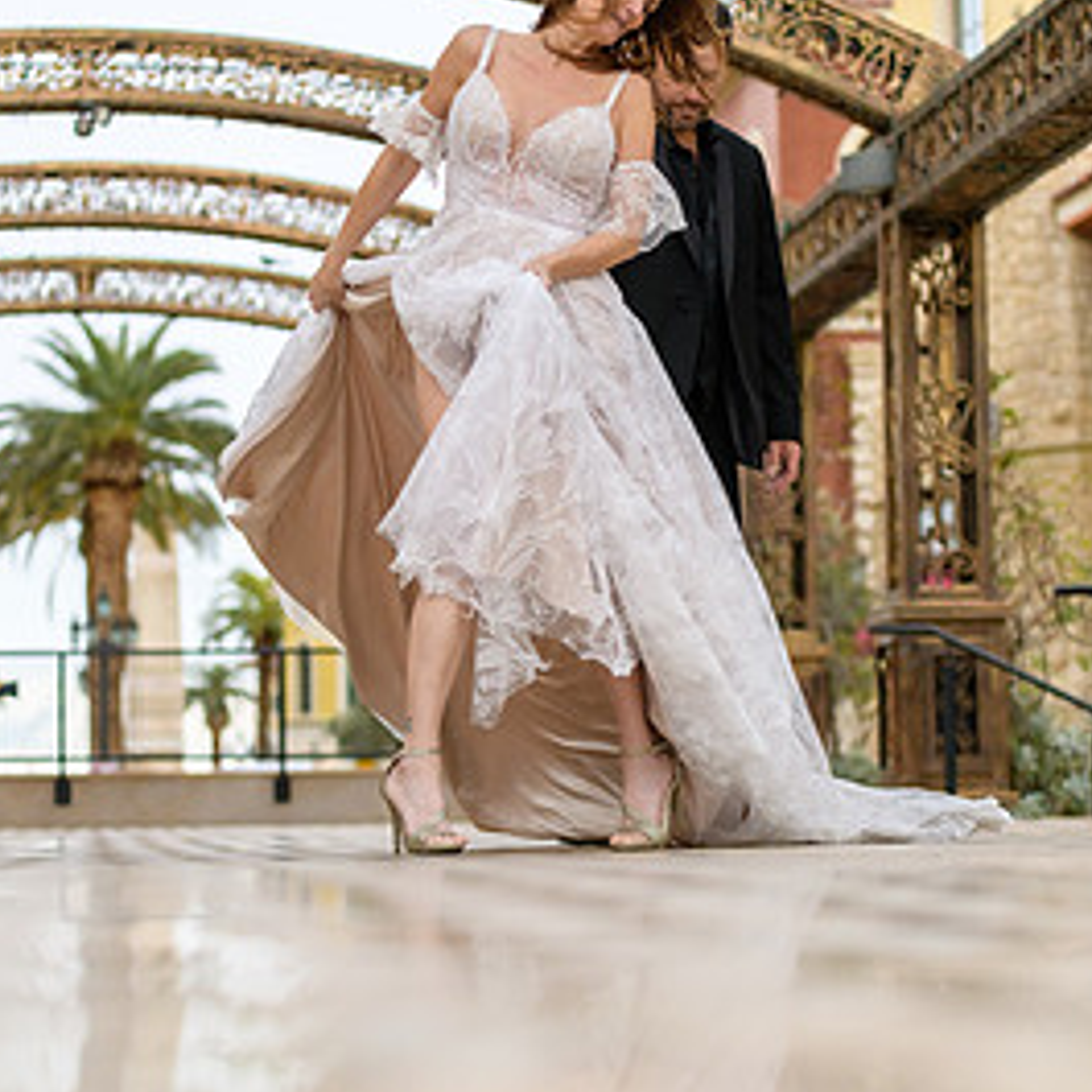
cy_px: 445
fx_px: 3605
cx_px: 536
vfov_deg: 17.2
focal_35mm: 101
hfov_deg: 17.2
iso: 400
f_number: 2.8
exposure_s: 1/3200
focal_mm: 70
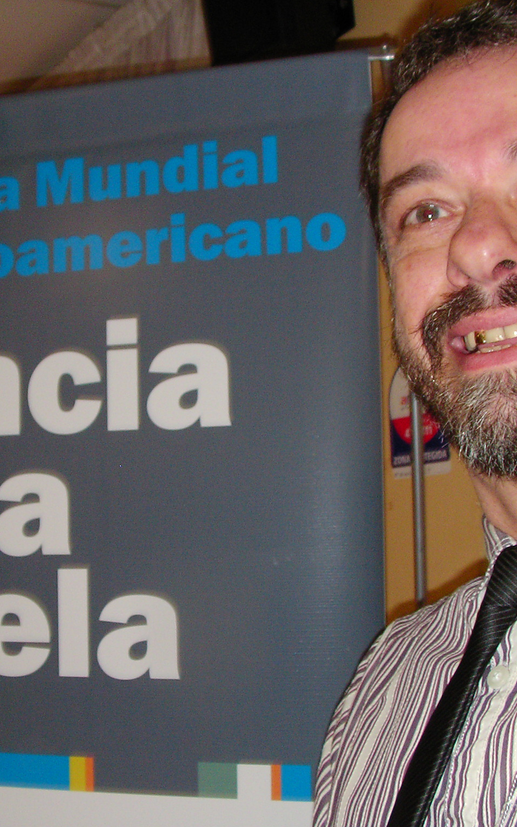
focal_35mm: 54
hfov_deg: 23.8
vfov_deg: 37.5
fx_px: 1217
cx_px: 151
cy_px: 415
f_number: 3.5
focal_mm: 5.8
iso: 100
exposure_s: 1/30
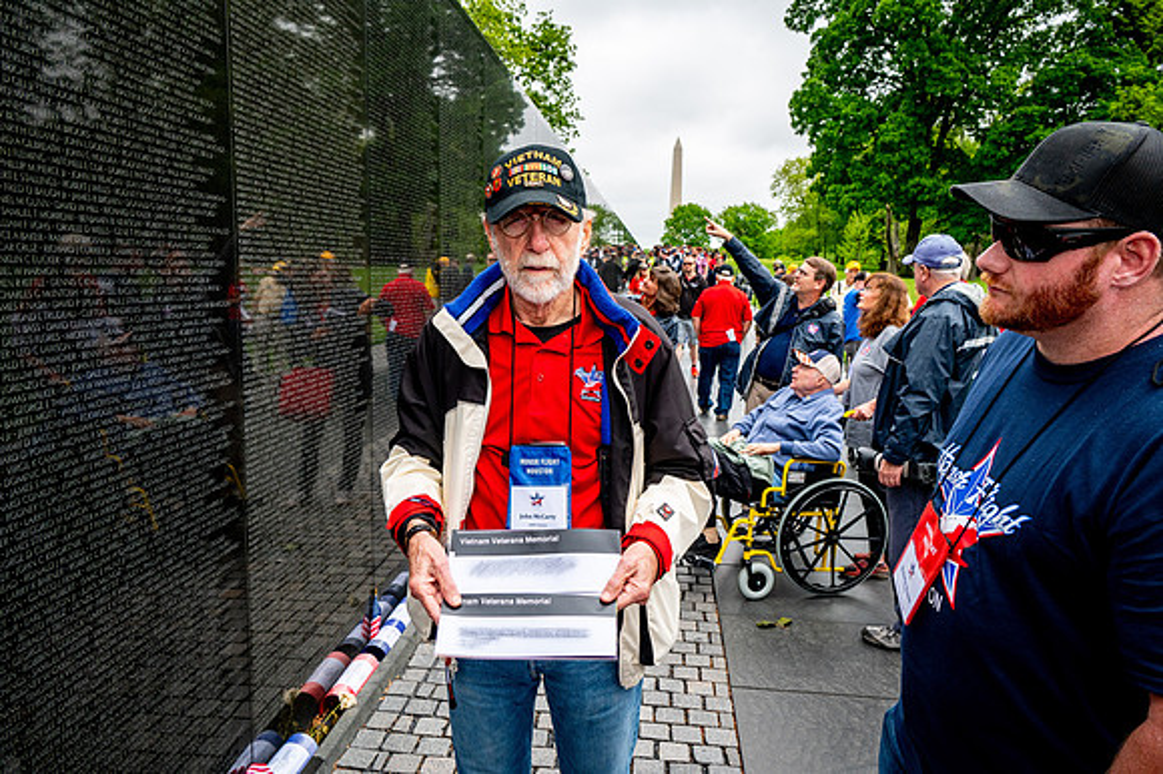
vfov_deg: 49.5
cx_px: 582
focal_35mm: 26
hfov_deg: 69.4
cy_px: 387
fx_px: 839
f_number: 8
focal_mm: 26
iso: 500
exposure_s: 1/640
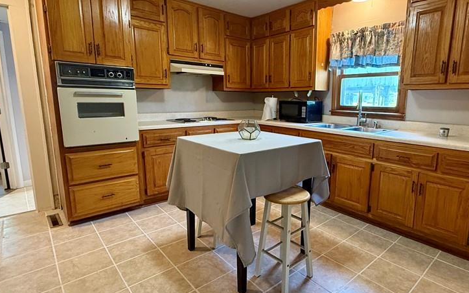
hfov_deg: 81.7
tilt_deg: -10.5
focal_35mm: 21
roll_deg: -0.9
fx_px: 268
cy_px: 145
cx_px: 271
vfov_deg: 57.2
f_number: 2.2
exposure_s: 1/60
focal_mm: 2.22
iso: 500
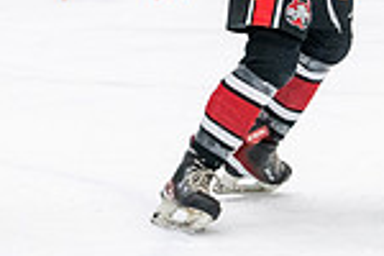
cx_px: 346
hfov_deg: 4.7
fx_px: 4693
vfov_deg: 3.1
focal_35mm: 440
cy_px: -132
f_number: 2.8
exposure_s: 1/640
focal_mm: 112
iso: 3200
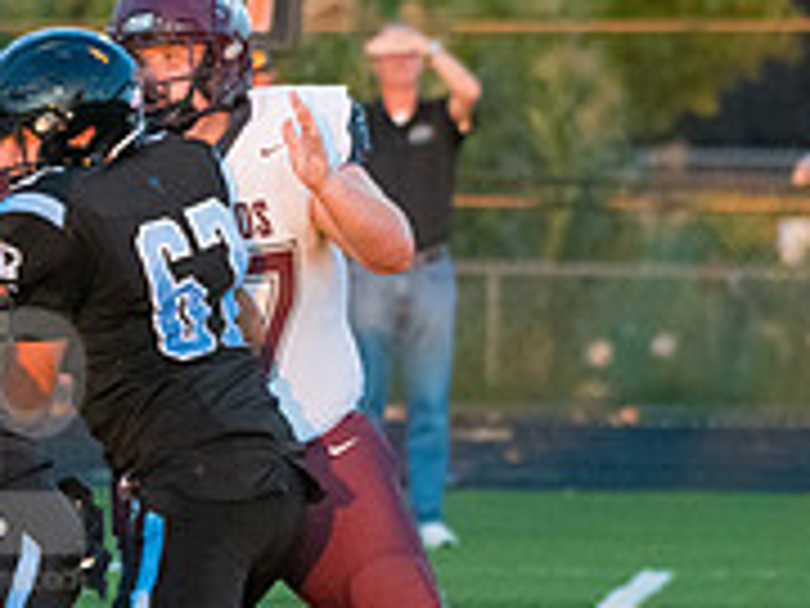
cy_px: 435
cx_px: -50
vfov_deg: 2.3
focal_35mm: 650
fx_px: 15210
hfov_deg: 3.0
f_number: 5.6
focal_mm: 210
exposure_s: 1/2000
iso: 5000
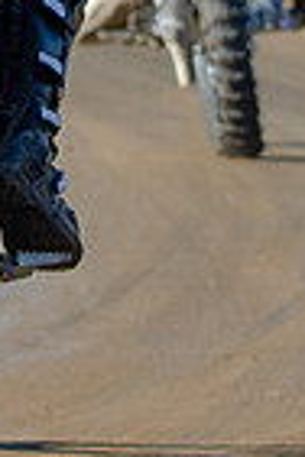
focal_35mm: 1440
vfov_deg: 1.4
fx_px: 18299
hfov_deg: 1.0
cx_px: -215
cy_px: -262
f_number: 5.6
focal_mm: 150
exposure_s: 1/1600
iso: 400
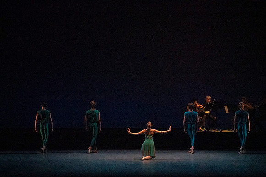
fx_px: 1212
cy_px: 88
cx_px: 133
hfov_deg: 12.5
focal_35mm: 164
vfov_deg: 8.4
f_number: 8
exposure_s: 1/400
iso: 25600
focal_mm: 164
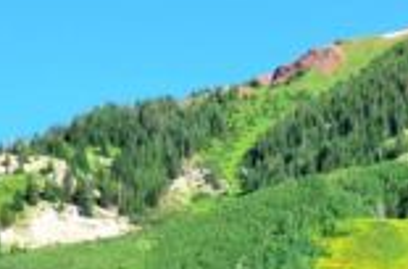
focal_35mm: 217
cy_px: 284
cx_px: 563
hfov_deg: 9.3
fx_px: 2450
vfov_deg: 6.2
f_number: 11
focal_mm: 35
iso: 200
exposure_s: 1/125
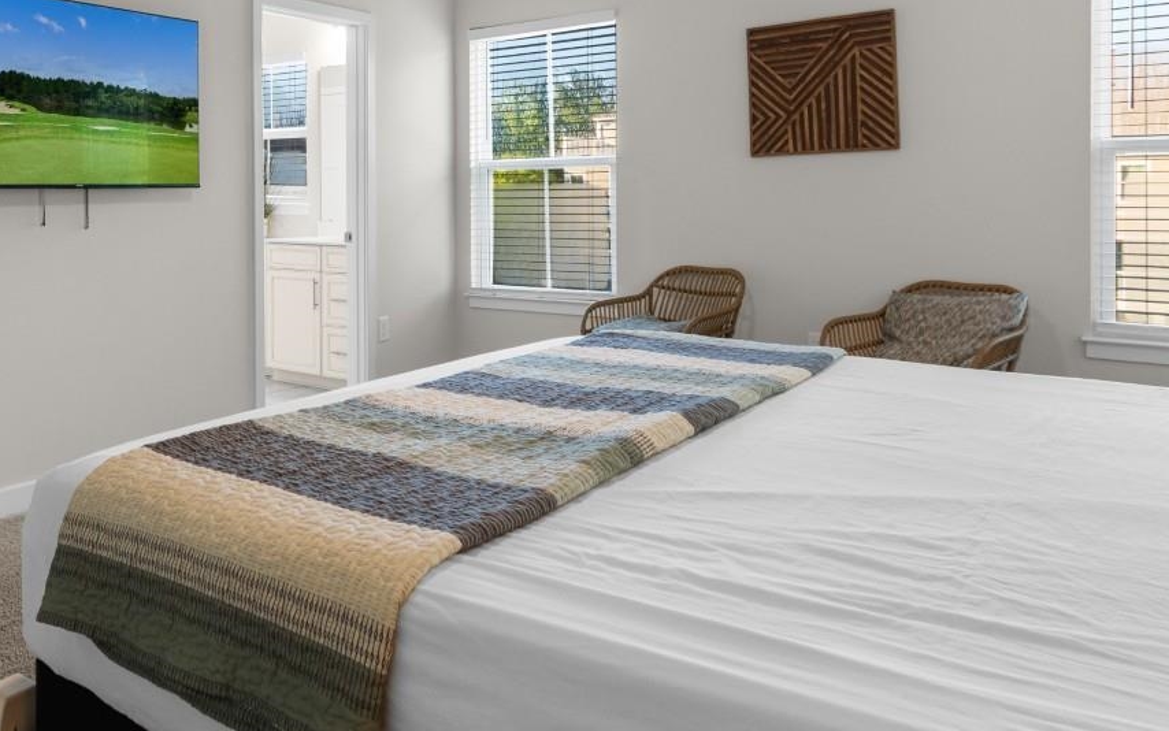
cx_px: 297
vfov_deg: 41.6
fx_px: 924
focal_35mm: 29
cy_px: 167
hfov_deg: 61.2
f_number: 4.5
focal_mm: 10
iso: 100
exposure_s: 1/8
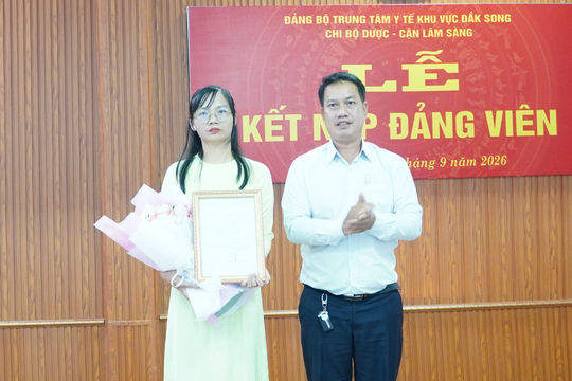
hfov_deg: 45.4
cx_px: 286
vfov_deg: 31.2
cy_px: 190
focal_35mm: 43
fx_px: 683
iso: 3200
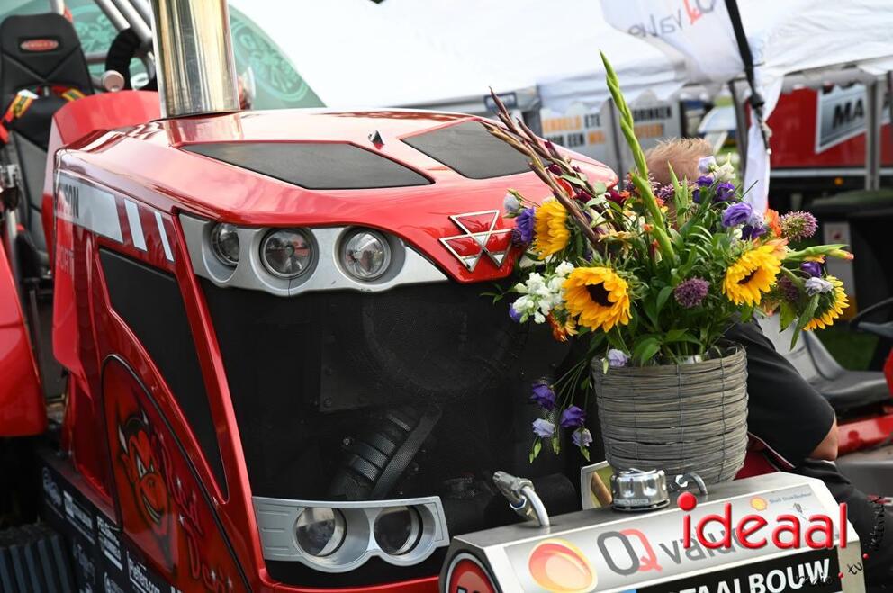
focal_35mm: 70
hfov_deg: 28.9
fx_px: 1734
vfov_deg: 19.4
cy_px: 296
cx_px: 446
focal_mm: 70
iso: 640
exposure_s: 1/500
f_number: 5.6
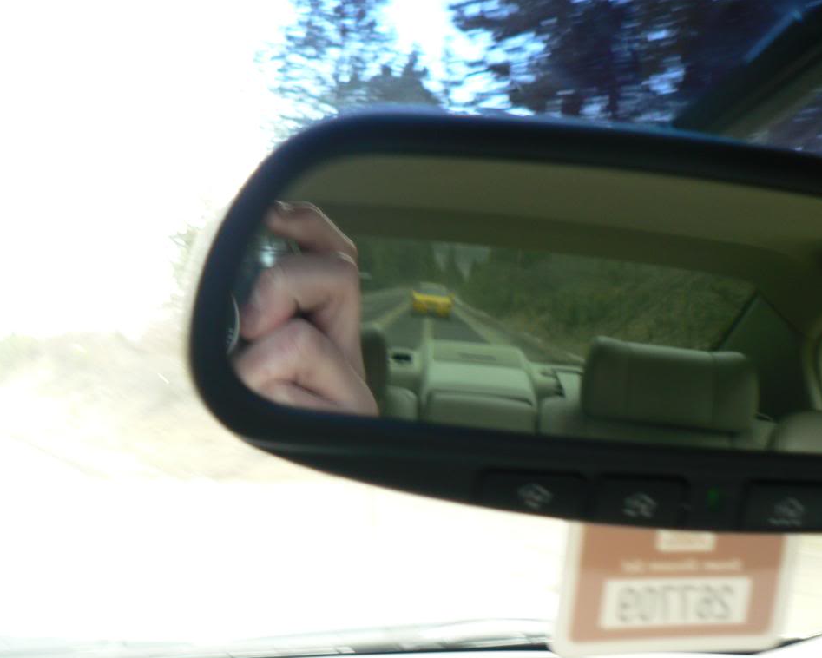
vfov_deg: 39.2
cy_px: 332
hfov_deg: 47.9
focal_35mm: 38
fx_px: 925
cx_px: 427
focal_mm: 6
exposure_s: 1/30
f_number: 2.8
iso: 80
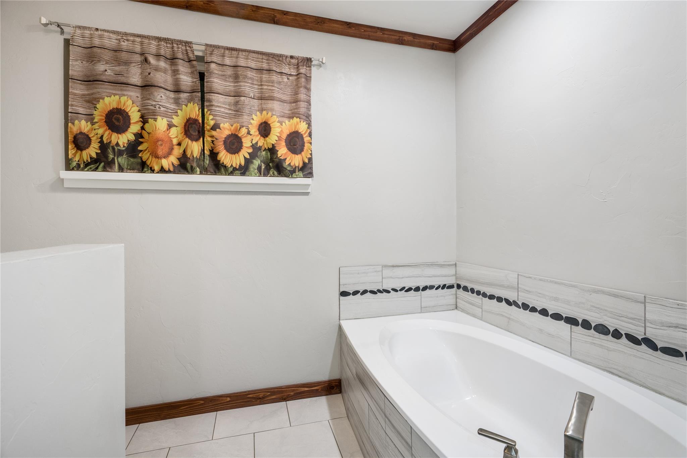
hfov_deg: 96.7
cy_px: 229
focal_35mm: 16
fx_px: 305
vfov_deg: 73.7
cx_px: 344
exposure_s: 1/2
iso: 320
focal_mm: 16
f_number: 7.1
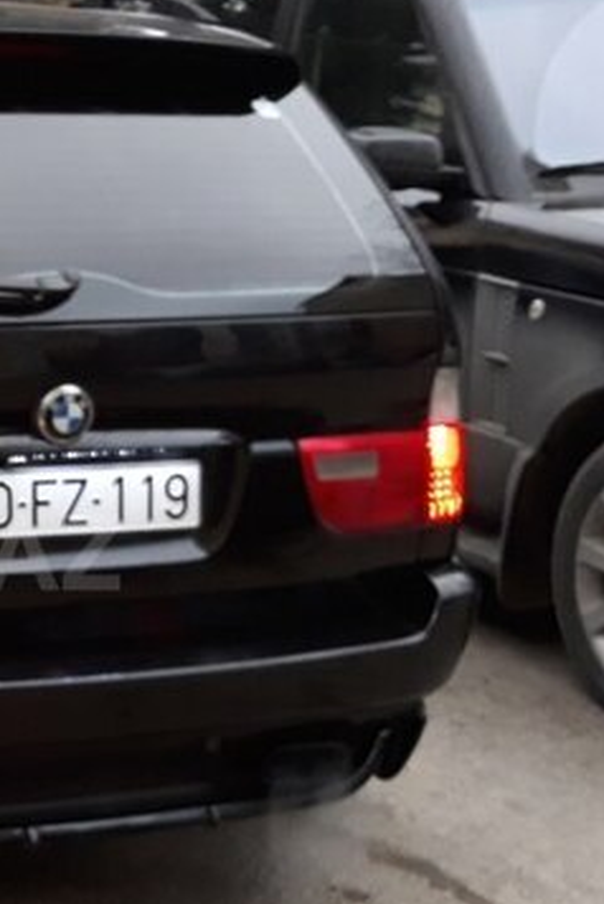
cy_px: 552
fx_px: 1306
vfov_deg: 38.0
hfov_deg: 23.6
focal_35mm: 52
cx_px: -140
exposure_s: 1/50
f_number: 1.7
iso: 125
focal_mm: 3.71
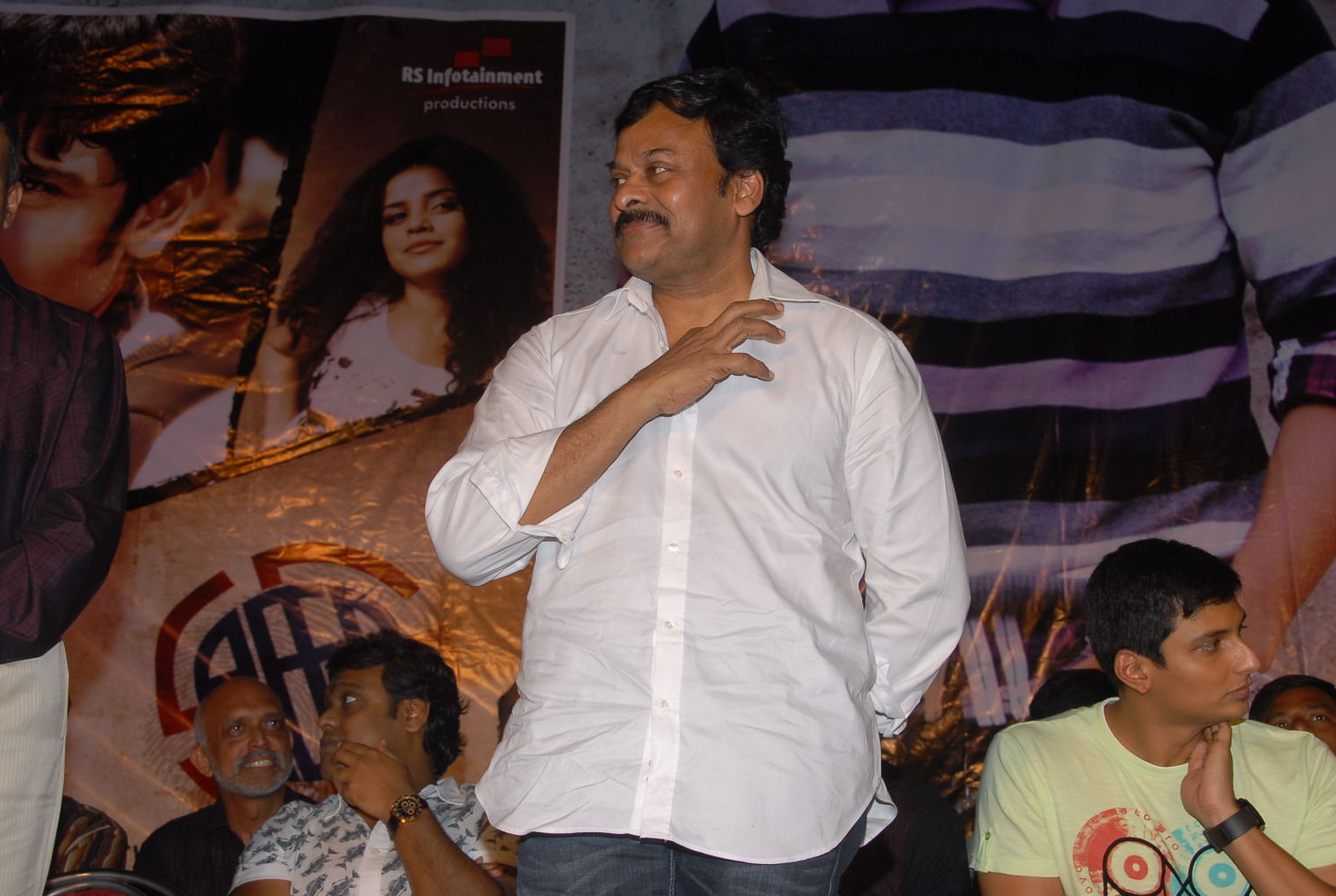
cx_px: 685
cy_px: 435
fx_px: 1897
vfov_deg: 26.6
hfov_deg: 38.8
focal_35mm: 51
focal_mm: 32
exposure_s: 1/125
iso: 250
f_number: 8
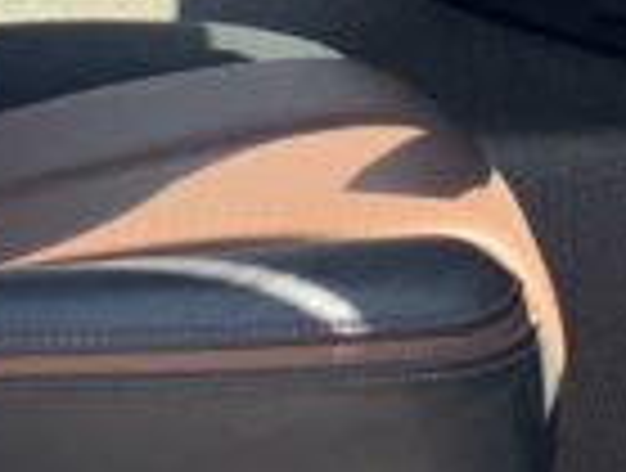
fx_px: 3862
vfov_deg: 6.6
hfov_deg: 9.3
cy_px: -661
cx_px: 437
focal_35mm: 213
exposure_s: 1/422
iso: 16
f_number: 1.8
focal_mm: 3
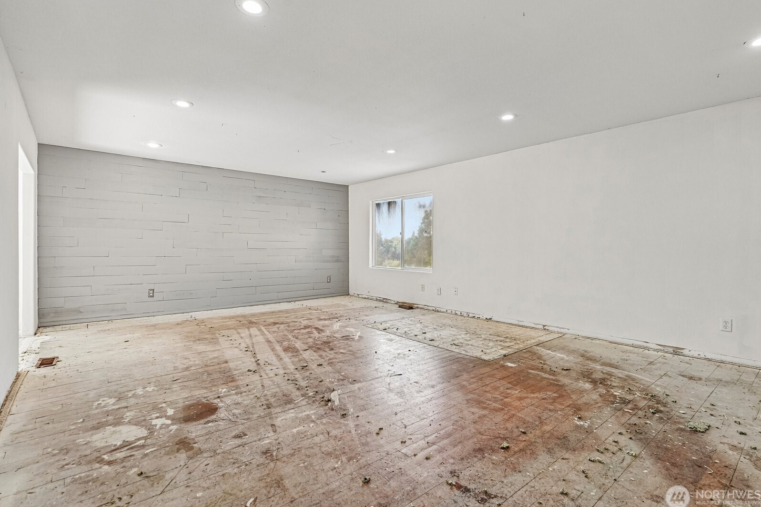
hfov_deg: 93.3
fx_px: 359
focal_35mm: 17
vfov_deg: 70.4
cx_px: 378
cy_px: 246
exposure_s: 1/40
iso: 400
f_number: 8
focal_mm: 16
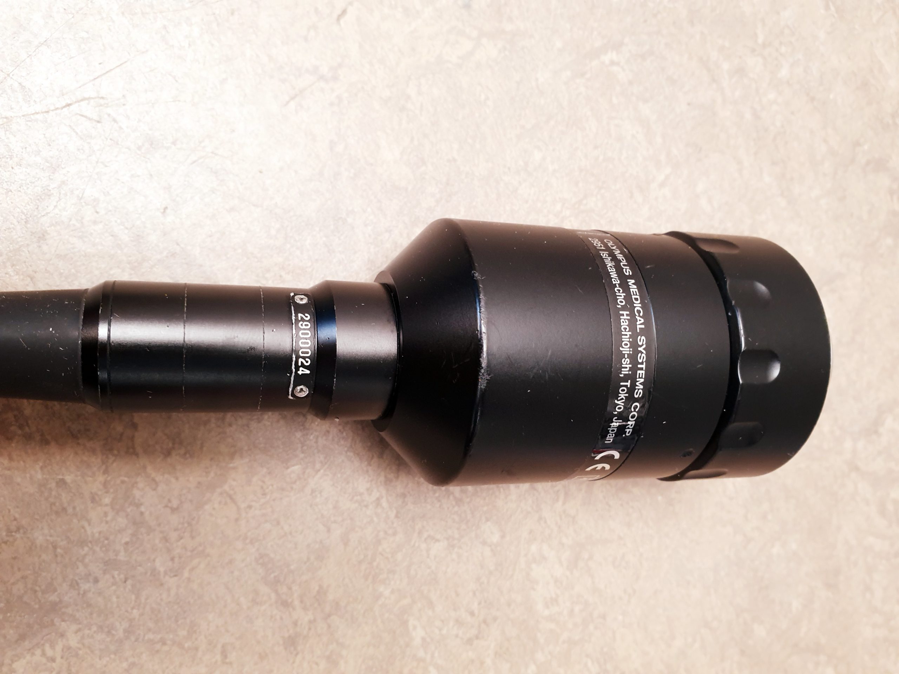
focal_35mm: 26
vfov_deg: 53.1
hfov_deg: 67.3
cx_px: 450
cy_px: 337
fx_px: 675
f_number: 2.4
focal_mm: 4.3
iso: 160
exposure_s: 1/50
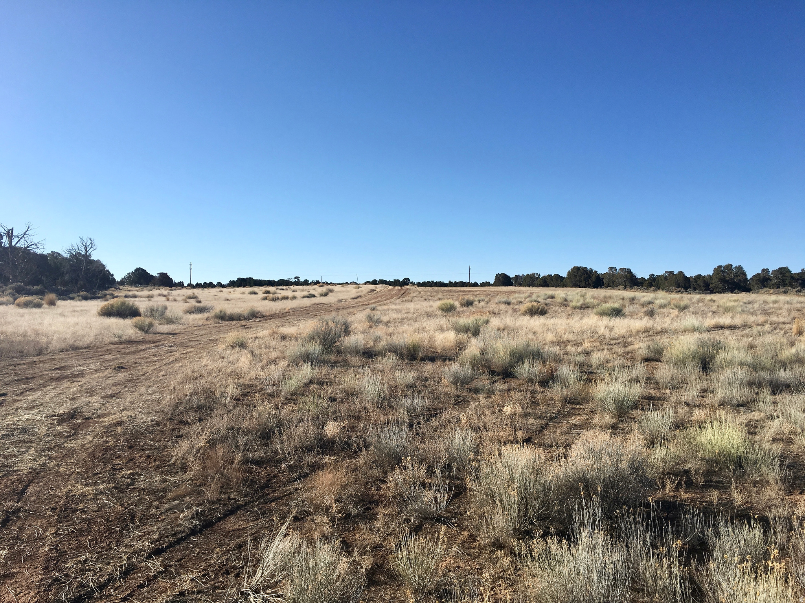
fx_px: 674
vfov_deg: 48.2
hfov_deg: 61.7
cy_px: 302
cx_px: 402
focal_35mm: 29
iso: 25
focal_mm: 4.15
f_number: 2.2
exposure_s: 1/1832
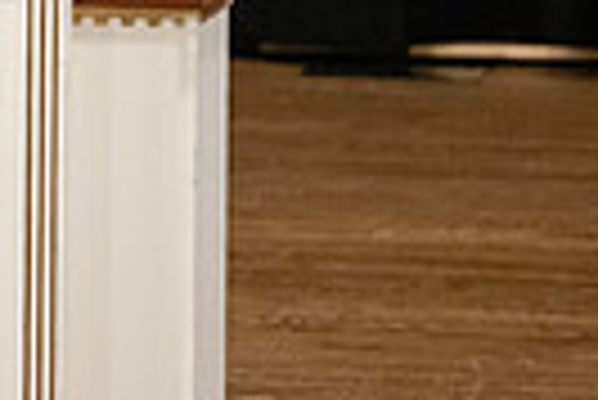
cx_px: -85
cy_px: -29
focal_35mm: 874
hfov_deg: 2.4
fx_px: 14534
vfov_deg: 1.6
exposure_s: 1/200
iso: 10000
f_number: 2.8
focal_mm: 200
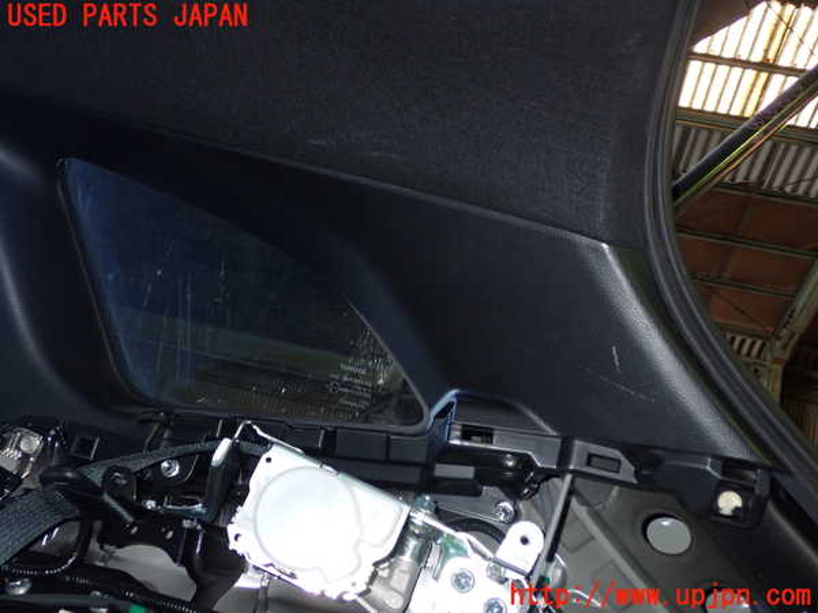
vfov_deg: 35.1
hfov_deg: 45.8
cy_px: 306
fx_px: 969
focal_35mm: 41
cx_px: 409
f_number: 2.8
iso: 200
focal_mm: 7.31
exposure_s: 1/40
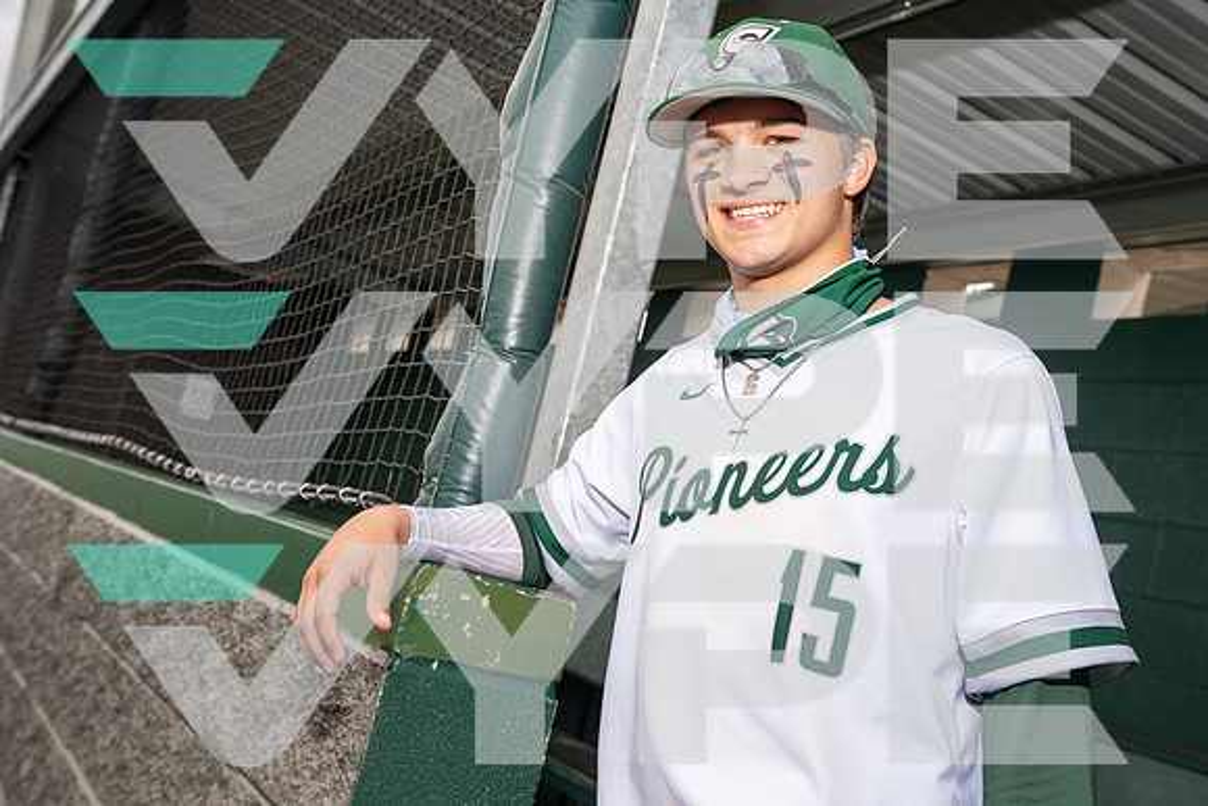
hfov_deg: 46.1
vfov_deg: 31.7
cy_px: 415
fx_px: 1418
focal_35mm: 42
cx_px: 623
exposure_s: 1/125
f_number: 6.3
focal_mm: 41
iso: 100
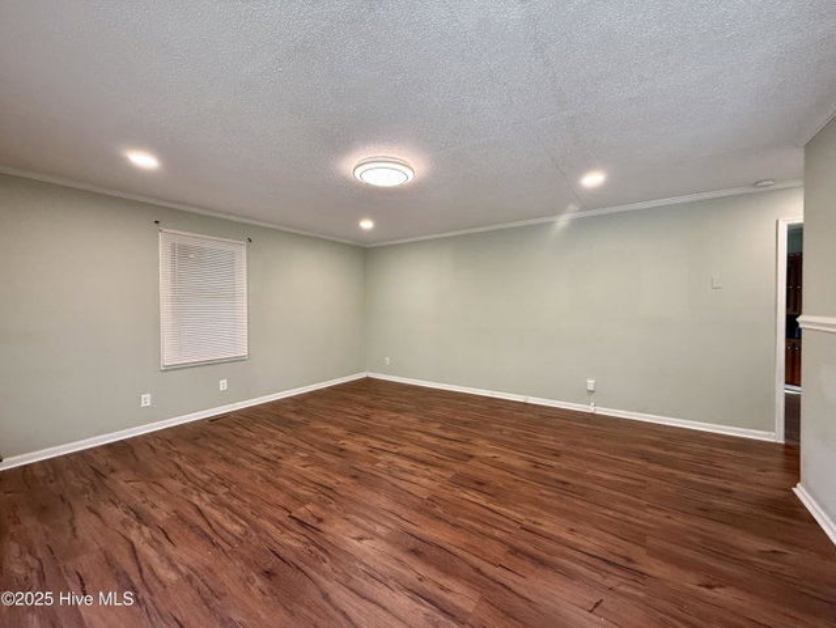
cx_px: 418
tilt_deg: -0.8
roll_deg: -0.1
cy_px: 314
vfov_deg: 85.7
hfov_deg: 102.0
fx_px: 338
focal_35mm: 14
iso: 320
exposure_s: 1/99
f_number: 2.2
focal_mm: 2.22
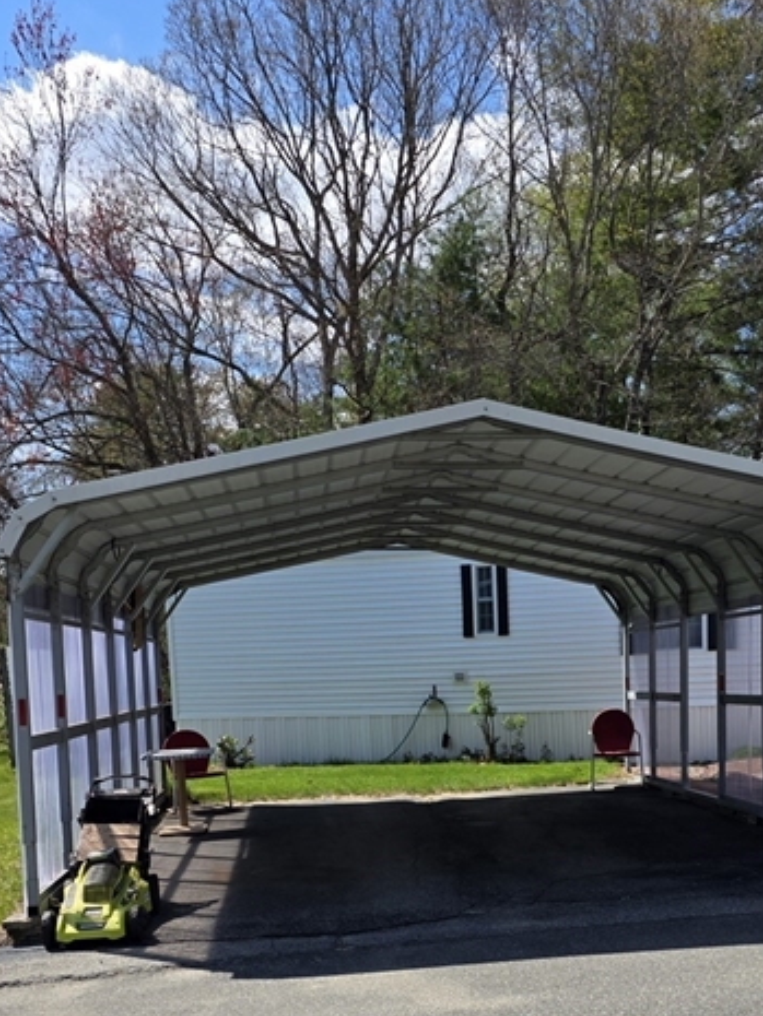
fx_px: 1116
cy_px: 791
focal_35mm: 38
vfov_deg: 46.7
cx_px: 514
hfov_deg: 37.3
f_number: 1.7
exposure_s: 1/5017
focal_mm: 6.25
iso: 80
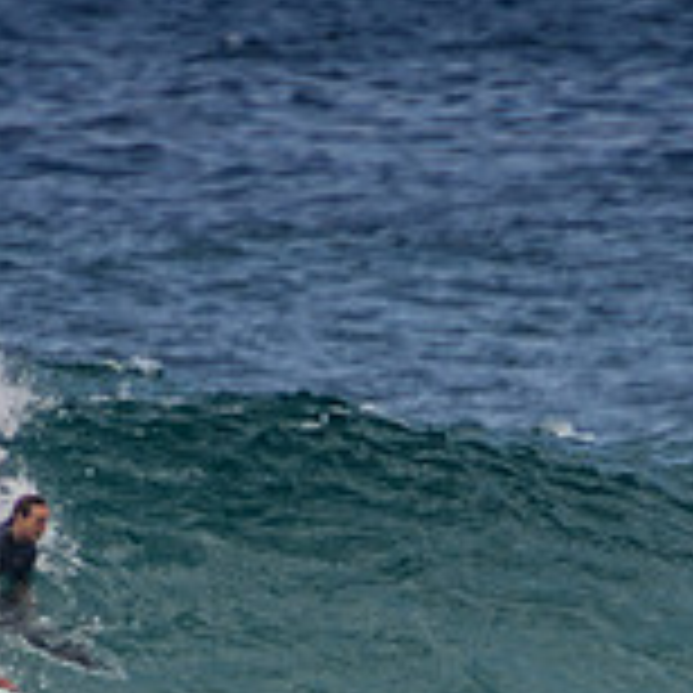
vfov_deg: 1.0
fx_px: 39727
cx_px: 363
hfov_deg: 1.0
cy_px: 902
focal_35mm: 1754
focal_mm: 400
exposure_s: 1/2000
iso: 180
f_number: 5.6
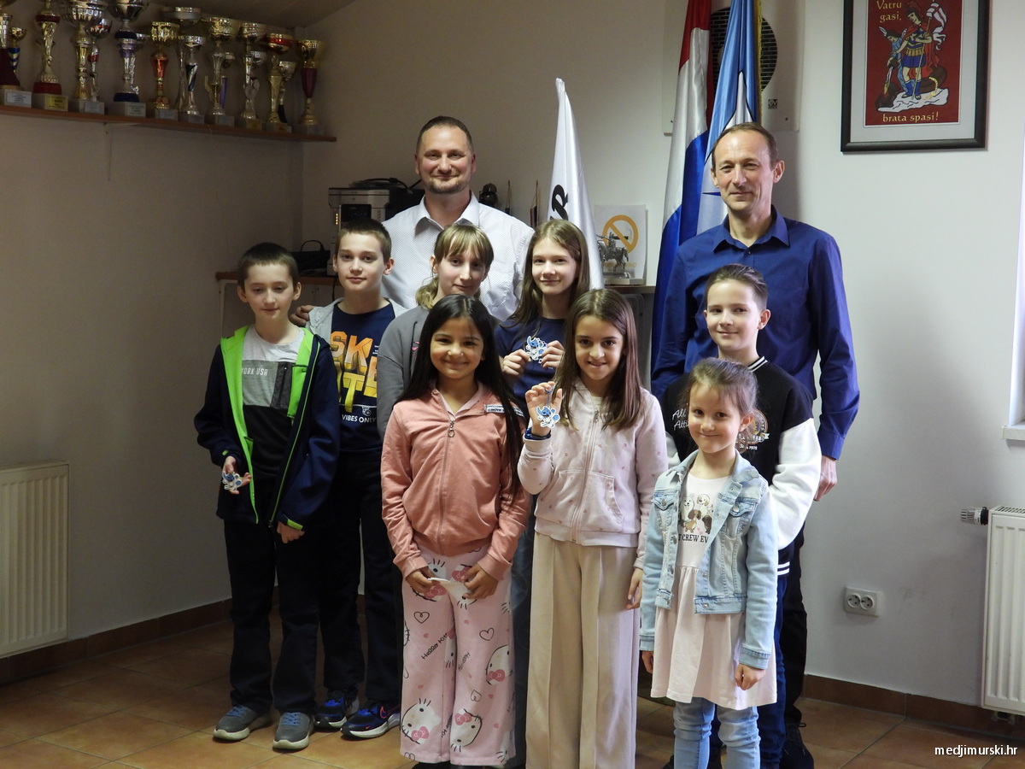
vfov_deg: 29.1
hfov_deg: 38.2
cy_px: 384
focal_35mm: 50
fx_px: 1481
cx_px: 512
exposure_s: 1/20
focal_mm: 9
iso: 400
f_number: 3.2
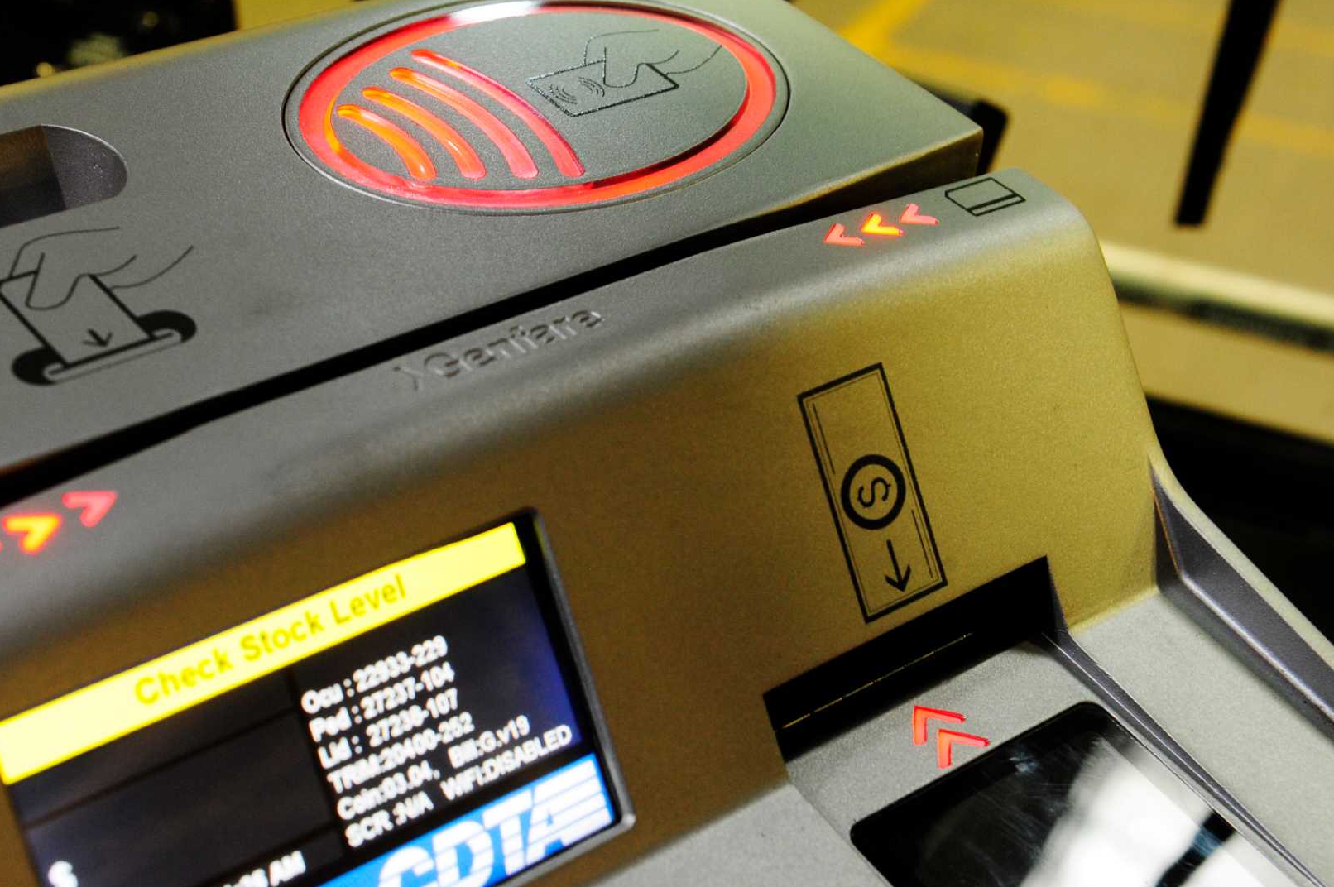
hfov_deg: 32.7
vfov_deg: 22.2
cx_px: 498
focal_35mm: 61
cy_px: 488
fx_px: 2258
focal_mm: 48
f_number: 8
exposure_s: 1/25
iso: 1600
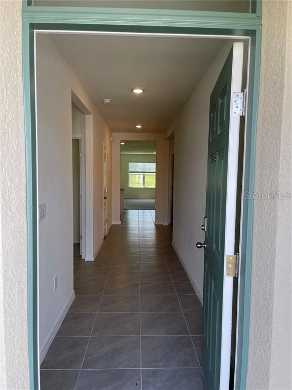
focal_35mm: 26
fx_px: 292
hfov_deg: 53.1
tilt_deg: -3.4
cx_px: 146
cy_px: 195
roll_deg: -0.6
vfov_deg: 67.3
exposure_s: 1/141
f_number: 1.6
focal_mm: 5.1
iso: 32
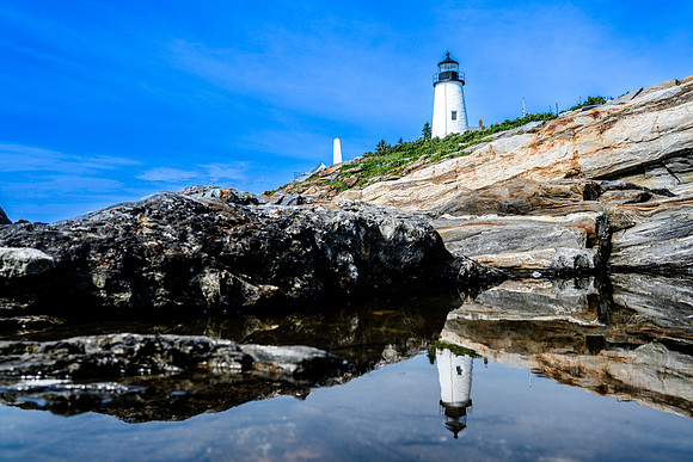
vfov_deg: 43.6
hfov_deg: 61.9
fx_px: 577
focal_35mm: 30
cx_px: 346
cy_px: 231
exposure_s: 1/640
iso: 160
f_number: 8
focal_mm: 29
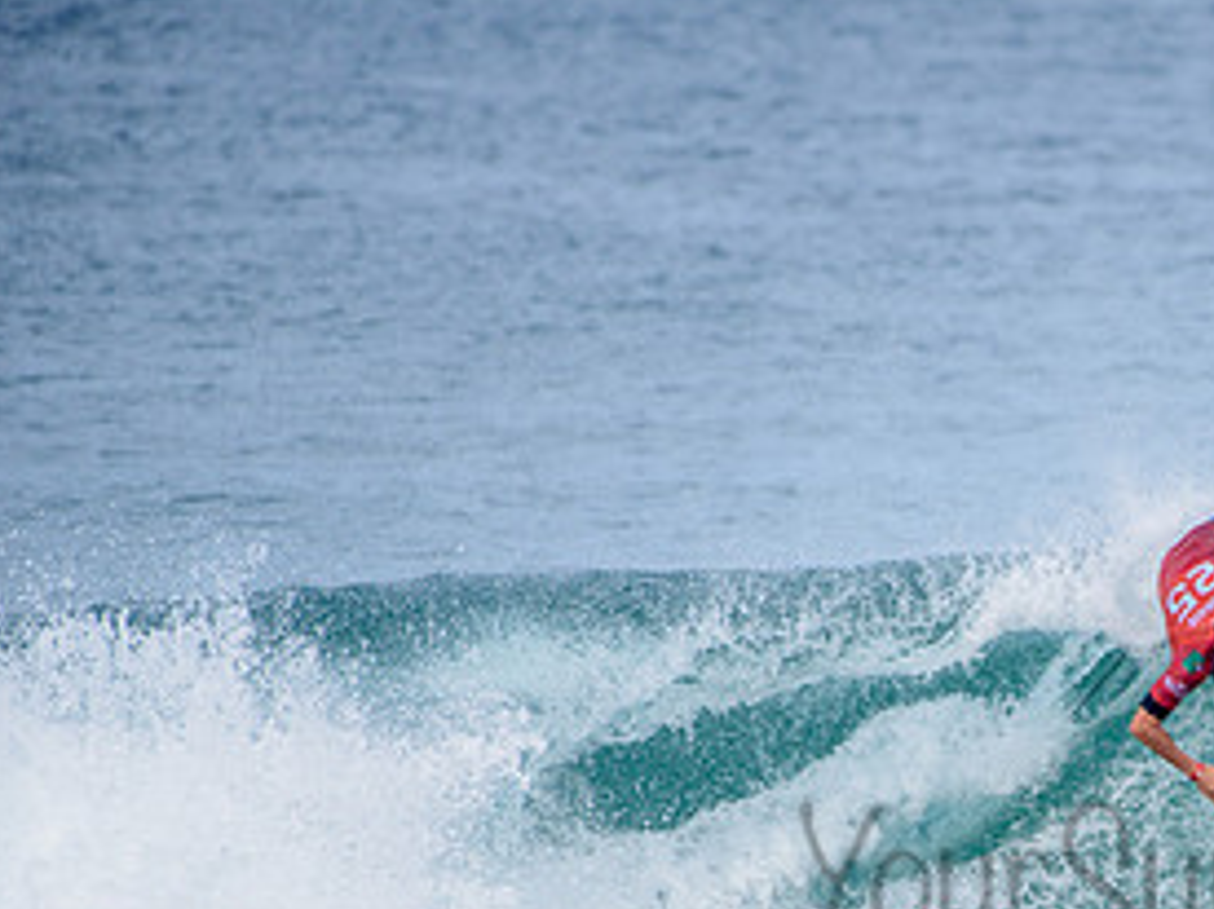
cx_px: 1254
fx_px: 35511
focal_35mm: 1013
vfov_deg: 1.5
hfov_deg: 2.0
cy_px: 832
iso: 250
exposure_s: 1/2000
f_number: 5.6
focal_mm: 500
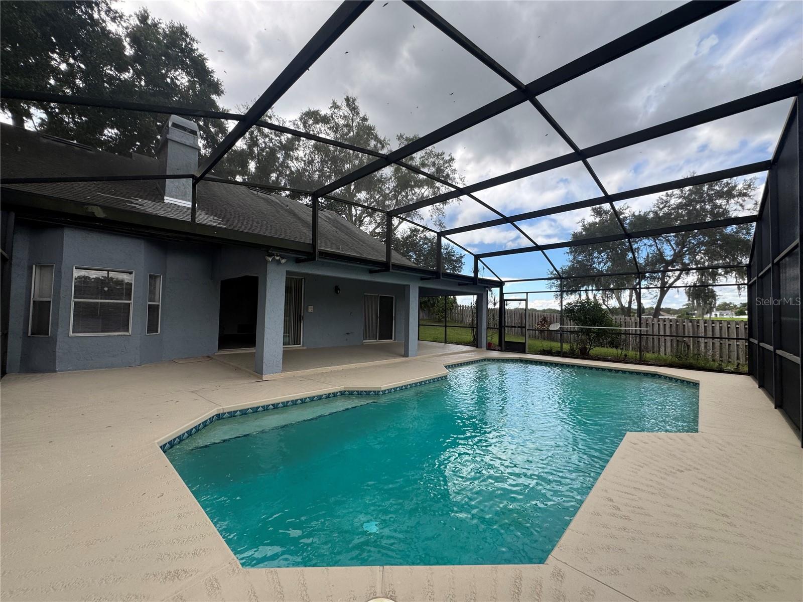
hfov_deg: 102.1
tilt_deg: -1.7
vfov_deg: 85.7
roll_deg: -1.4
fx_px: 325
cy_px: 301
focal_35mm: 14
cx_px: 402
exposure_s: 1/325
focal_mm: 2.22
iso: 40
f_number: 2.2
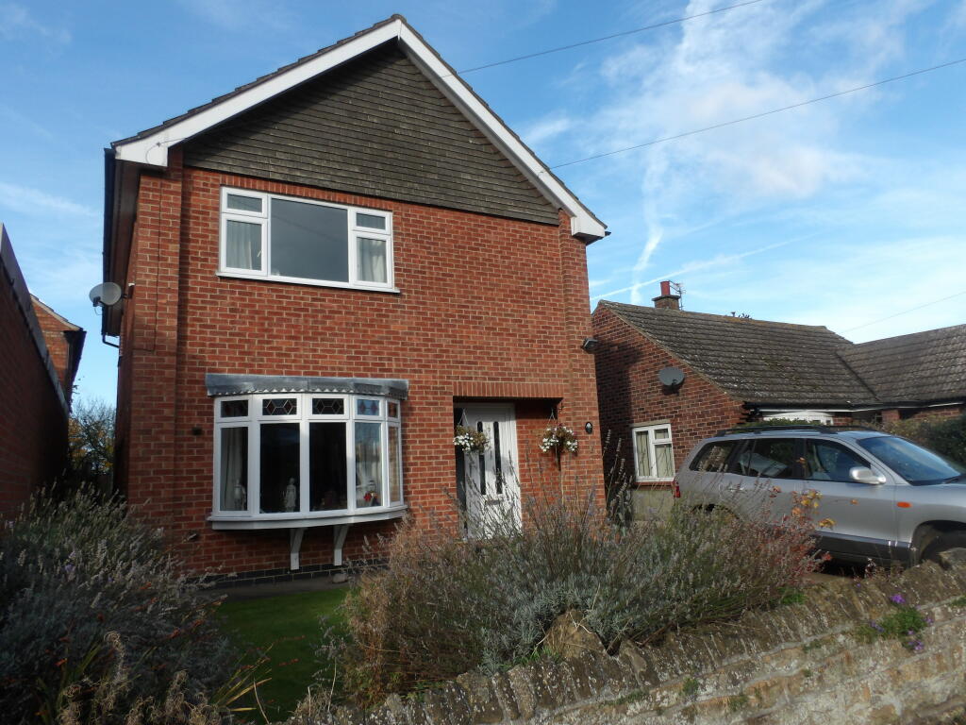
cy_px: 362
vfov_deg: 56.8
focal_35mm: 24
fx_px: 670
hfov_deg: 71.6
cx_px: 483
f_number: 4.1
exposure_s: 1/393
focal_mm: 4.3
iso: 100
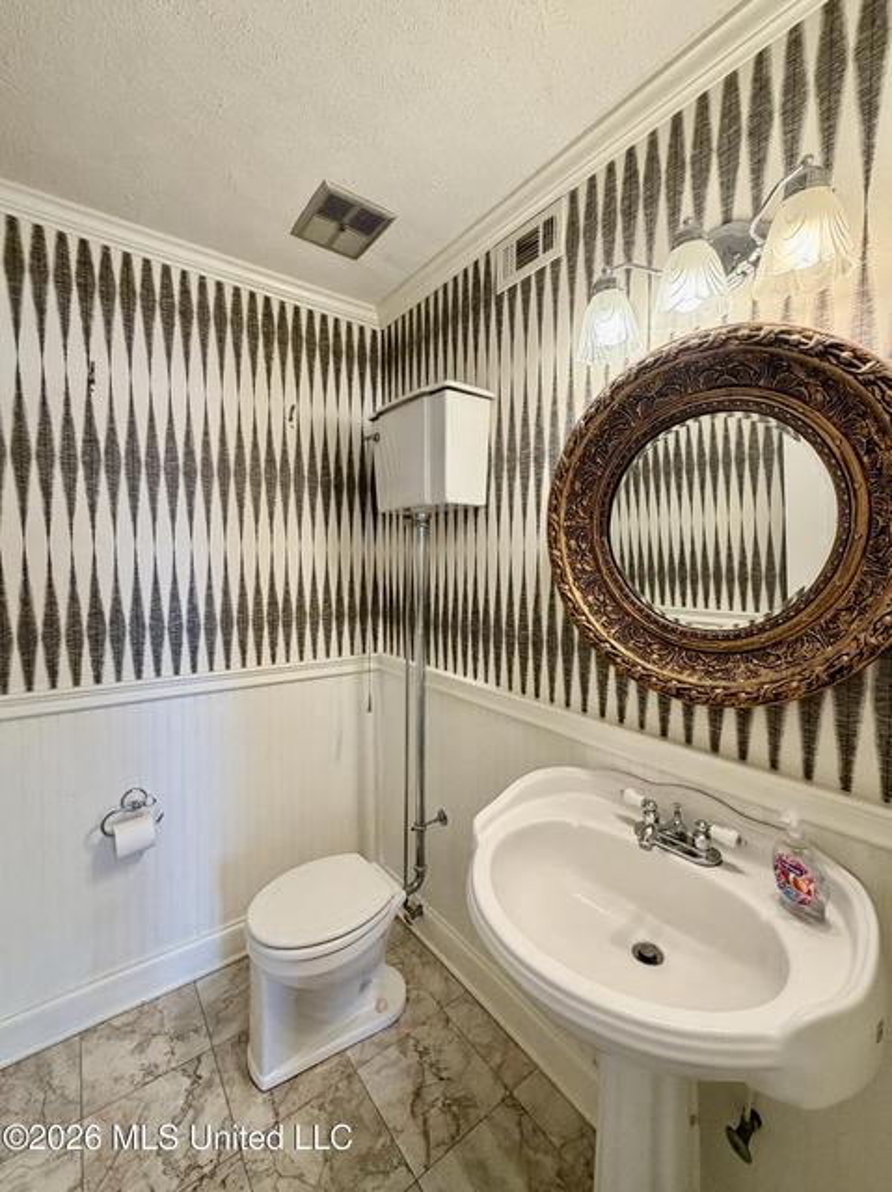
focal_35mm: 14
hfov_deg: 85.6
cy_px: 596
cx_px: 446
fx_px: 482
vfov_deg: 102.1
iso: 250
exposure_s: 1/120
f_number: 2.2
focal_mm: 2.22
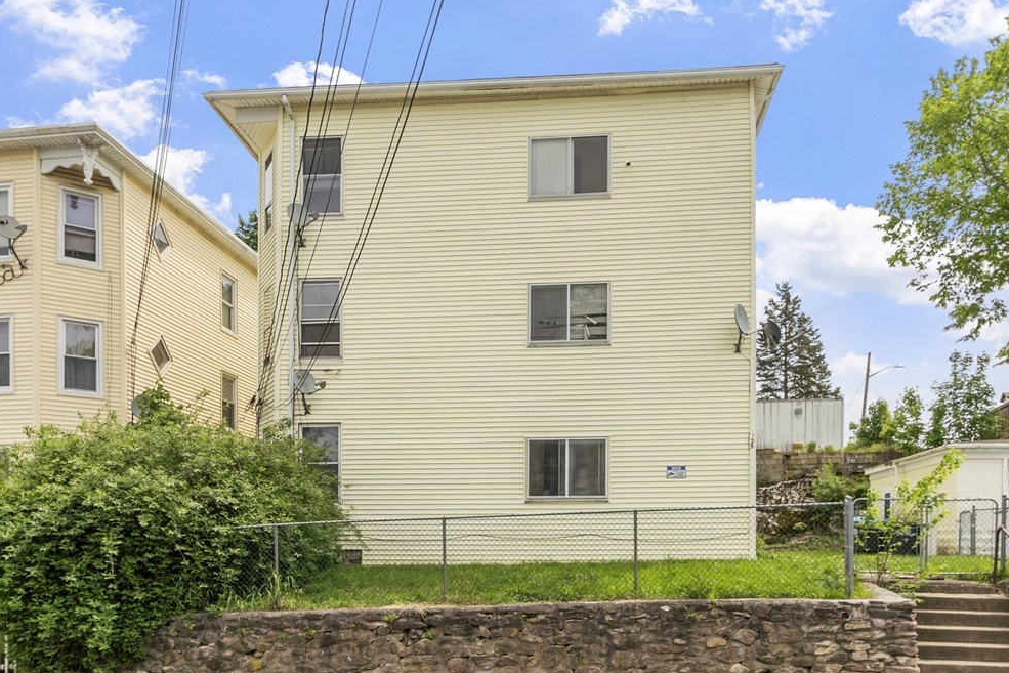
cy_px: 339
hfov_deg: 69.4
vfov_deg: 49.6
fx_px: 729
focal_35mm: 26
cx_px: 510
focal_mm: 17
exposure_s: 1/640
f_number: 8
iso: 100
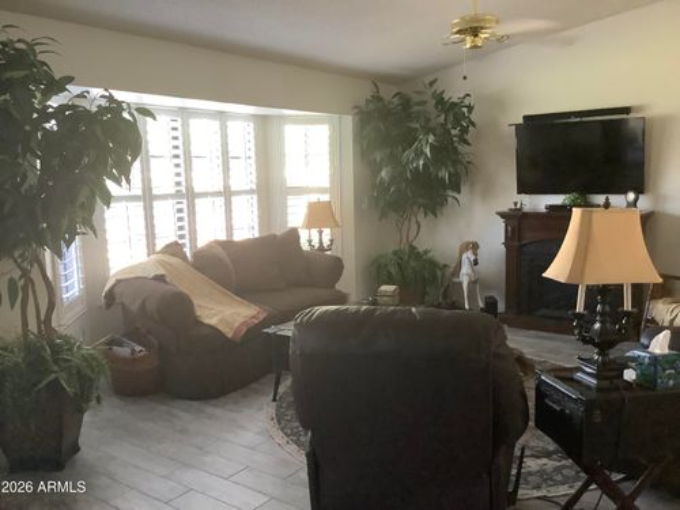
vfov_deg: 45.4
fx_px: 609
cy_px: 255
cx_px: 340
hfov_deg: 58.4
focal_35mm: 31
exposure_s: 1/40
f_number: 2.4
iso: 320
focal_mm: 3.3
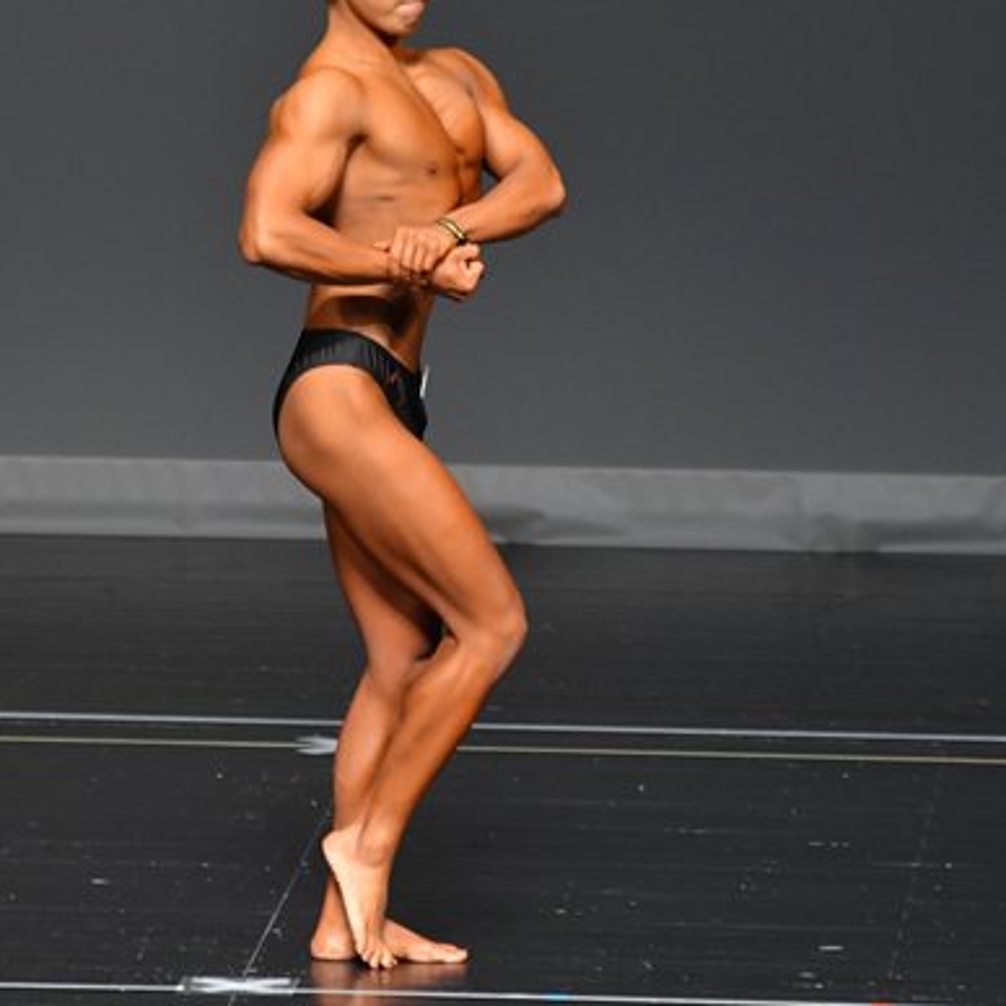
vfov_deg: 3.3
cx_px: 382
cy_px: 410
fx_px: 17591
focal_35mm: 535
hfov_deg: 3.3
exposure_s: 1/400
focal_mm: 210
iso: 2500
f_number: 5.6
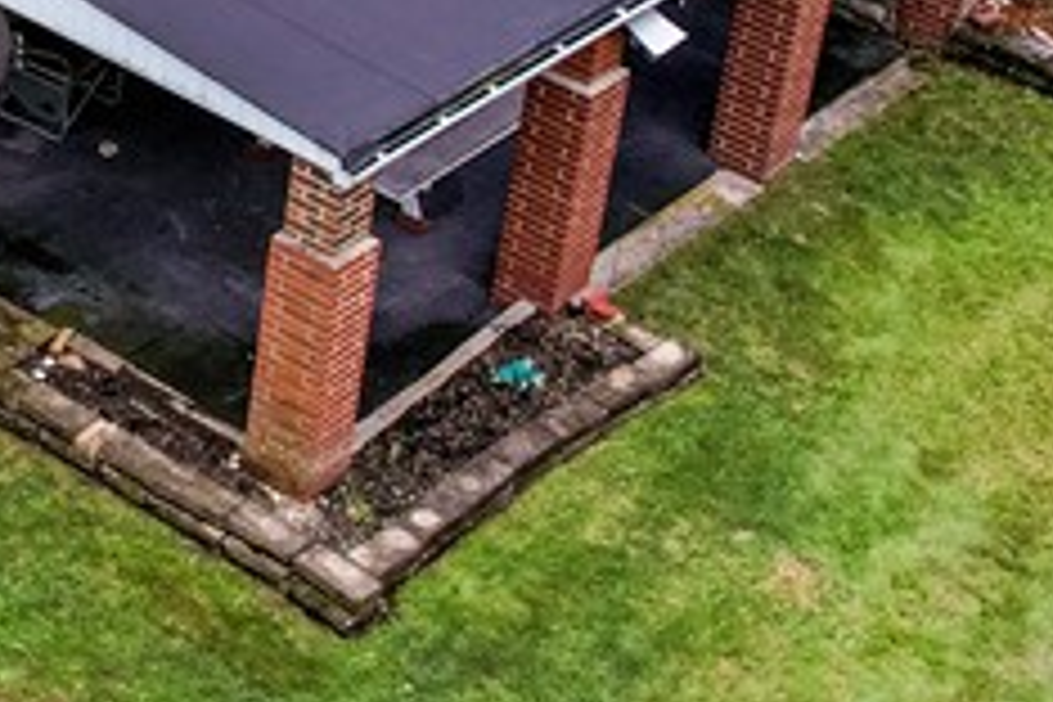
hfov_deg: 18.2
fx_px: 2983
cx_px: -441
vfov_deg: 12.9
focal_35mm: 102
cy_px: -225
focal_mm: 8.38
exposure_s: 1/320
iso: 100
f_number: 2.8
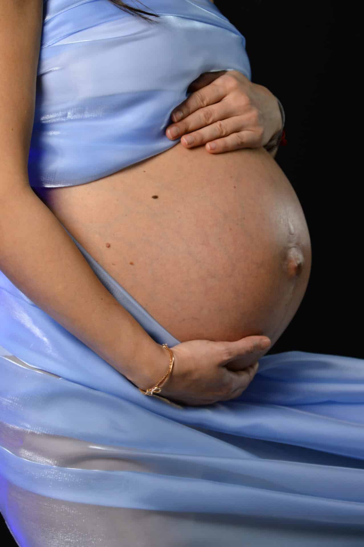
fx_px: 1960
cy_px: 274
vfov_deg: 15.9
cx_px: 182
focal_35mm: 129
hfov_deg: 10.6
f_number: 5
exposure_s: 1/60
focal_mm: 86
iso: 100
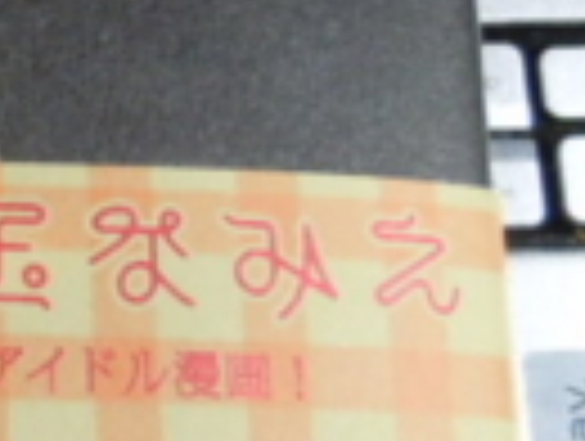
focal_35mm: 138
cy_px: 54
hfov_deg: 13.4
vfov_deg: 10.7
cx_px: -302
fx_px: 2336
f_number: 3.5
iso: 400
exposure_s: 1/30
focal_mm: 5.4
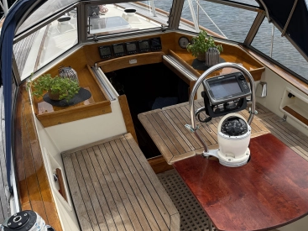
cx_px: 222
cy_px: 165
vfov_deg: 38.9
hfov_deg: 49.8
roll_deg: -0.1
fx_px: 320
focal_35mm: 36
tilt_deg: -36.7
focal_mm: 6.76
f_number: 1.78
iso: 100
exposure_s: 1/2801
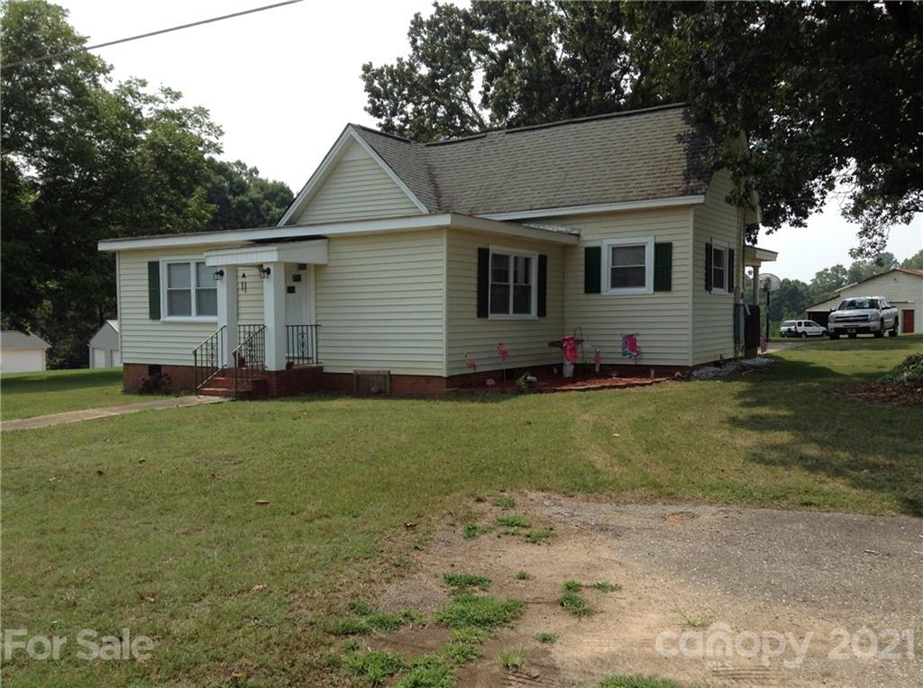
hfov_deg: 55.4
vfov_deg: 42.8
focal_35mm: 33
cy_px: 344
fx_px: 878
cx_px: 462
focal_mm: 3.3
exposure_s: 1/1016
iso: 25
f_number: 2.4
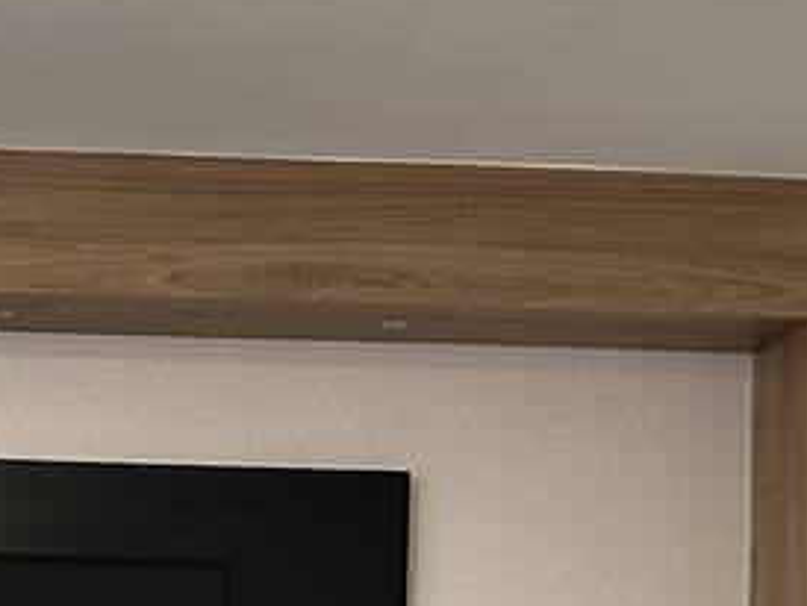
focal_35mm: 126
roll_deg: -0.8
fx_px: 2940
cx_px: -300
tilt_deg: +1.3
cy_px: 1077
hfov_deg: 14.8
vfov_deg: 11.0
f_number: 1.78
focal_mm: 6.86
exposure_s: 1/60
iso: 500
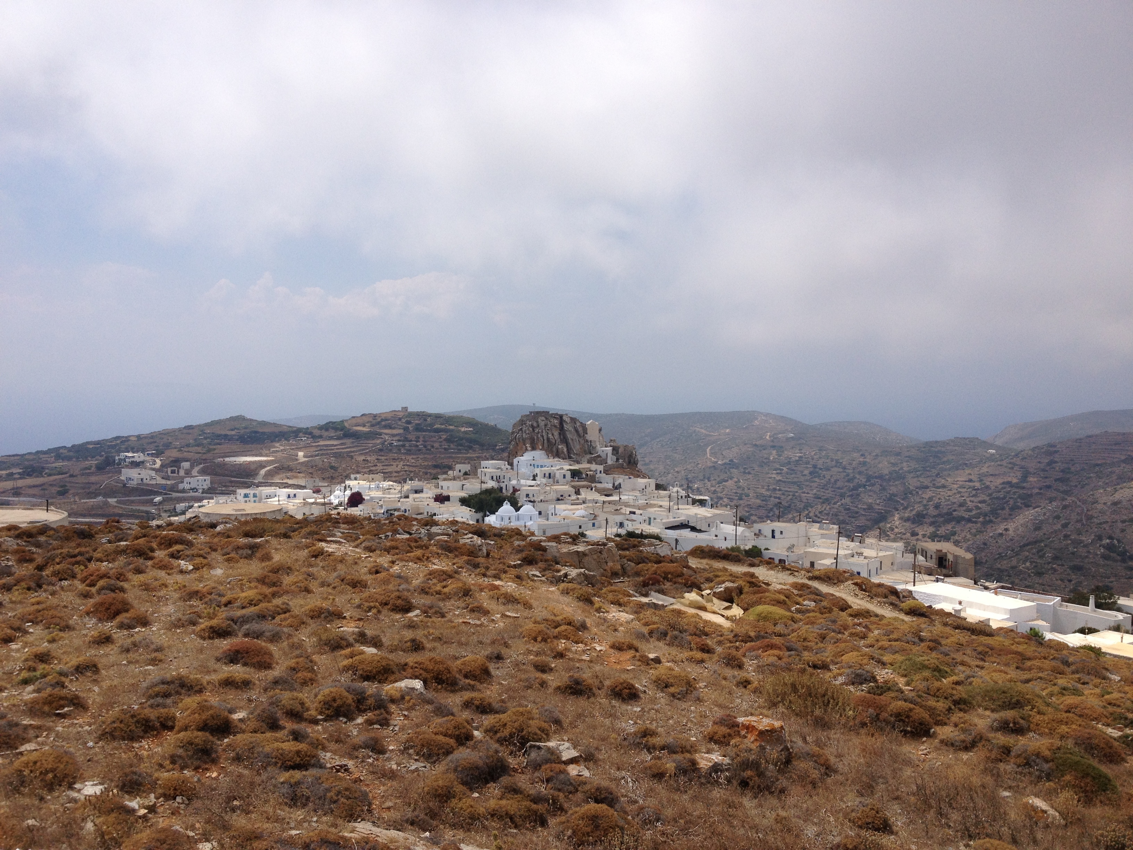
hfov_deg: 52.6
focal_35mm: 35
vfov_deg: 40.7
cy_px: 425
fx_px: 1146
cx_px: 566
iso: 50
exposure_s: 1/3690
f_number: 2.4
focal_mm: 4.28
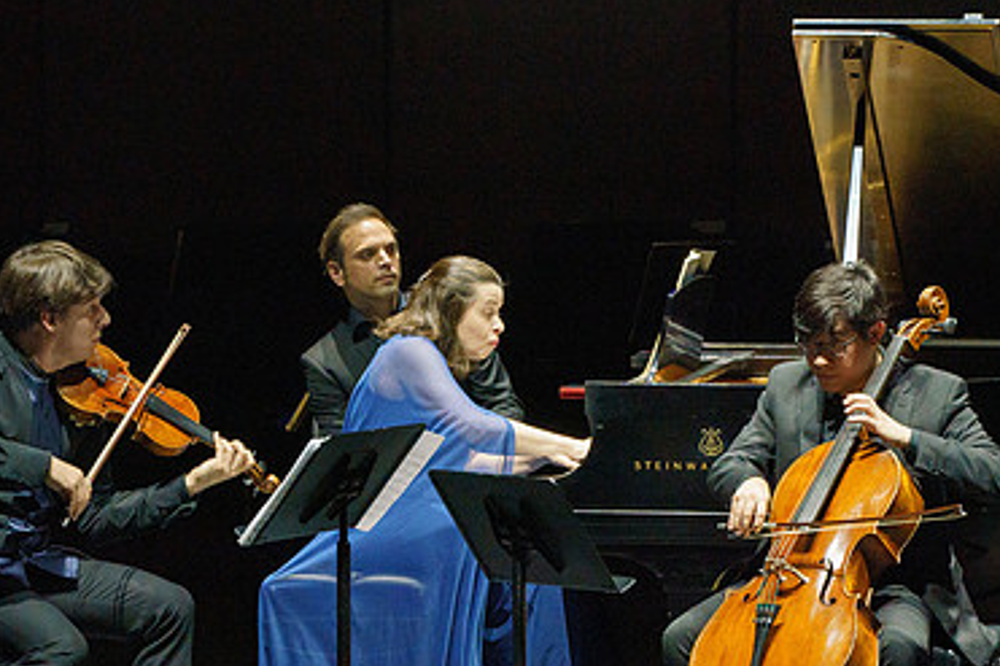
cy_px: 414
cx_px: 412
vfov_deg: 3.0
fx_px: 12771
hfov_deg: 4.5
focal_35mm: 460
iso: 4000
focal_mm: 294
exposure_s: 1/250
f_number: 9
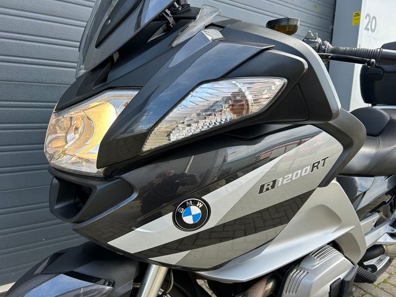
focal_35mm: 26
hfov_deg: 67.3
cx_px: 198
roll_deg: -2.5
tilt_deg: -9.1
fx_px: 297
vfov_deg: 53.1
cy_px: 148
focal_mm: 5.7
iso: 50
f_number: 1.5
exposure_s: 1/427
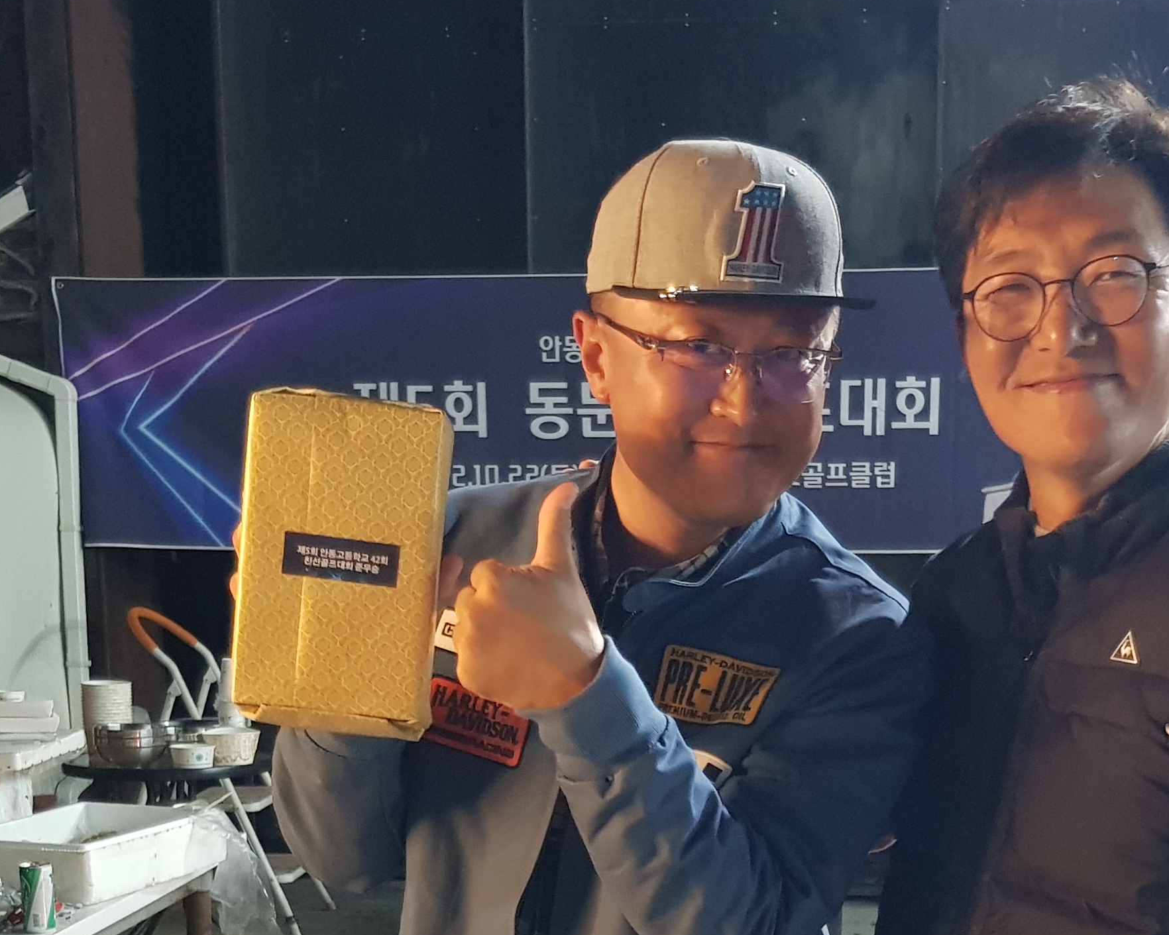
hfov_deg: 32.3
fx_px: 2007
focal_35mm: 58
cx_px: 738
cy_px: 929
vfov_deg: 25.0
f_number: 1.7
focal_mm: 4.2
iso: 400
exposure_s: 1/10
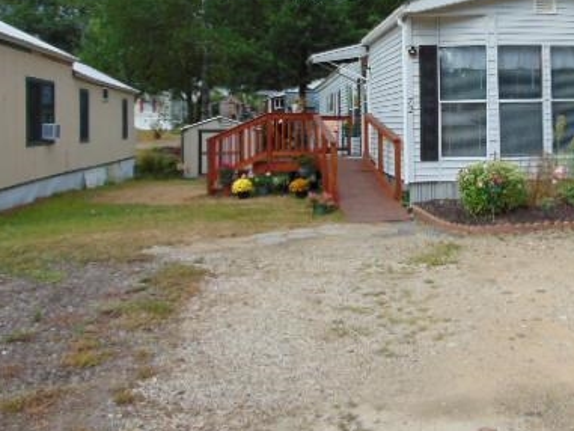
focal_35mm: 42
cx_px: 422
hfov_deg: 43.5
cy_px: 125
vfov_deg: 33.9
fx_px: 697
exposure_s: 1/800
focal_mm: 4.5
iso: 80
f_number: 3
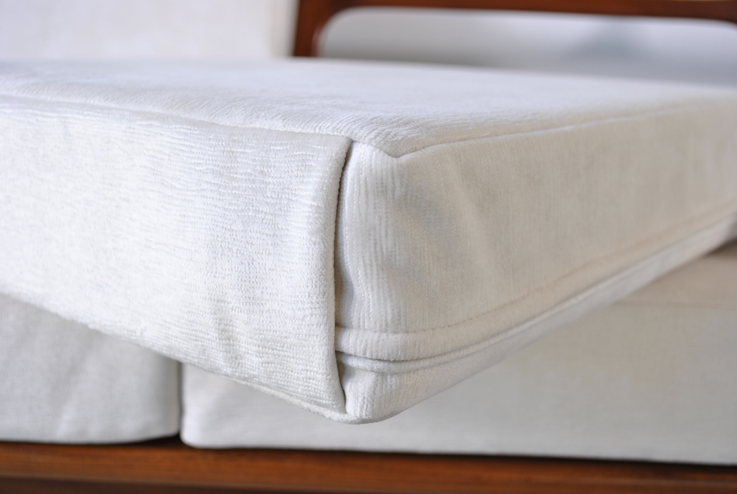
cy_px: 247
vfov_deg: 29.9
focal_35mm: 45
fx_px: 922
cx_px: 368
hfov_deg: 43.6
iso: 100
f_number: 5.6
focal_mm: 30
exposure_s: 1/30
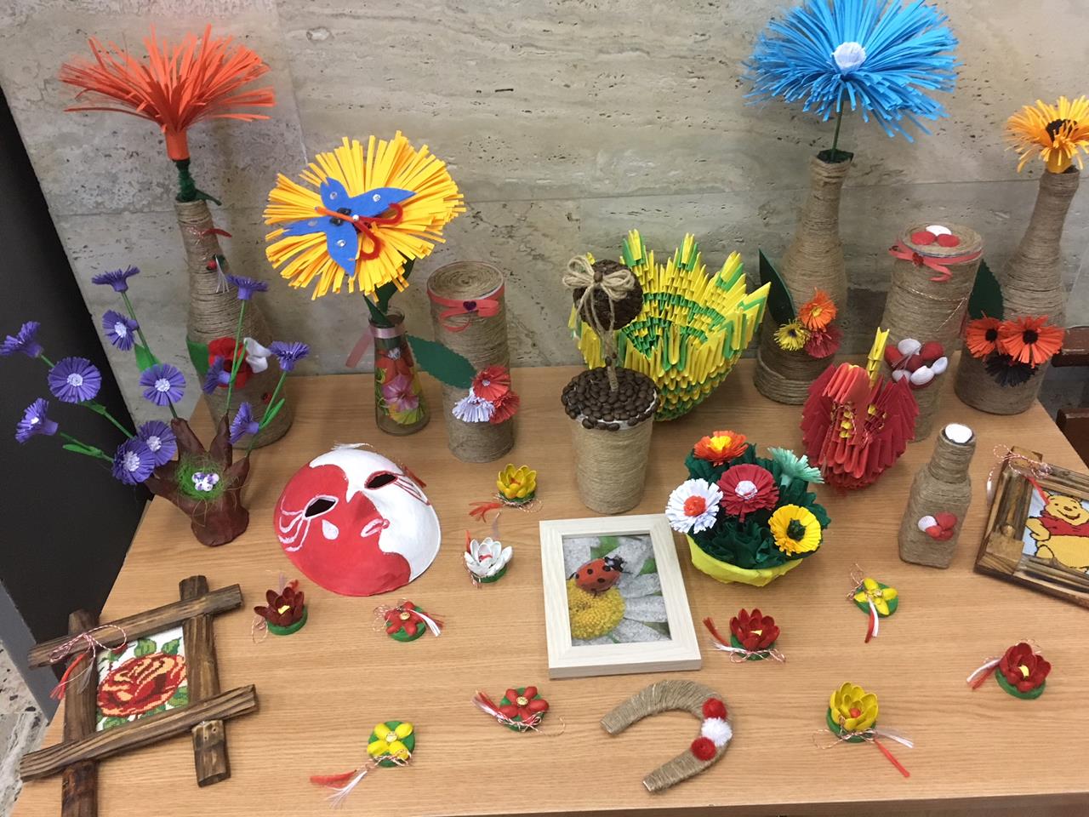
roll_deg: +2.6
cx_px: 544
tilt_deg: -37.2
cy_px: 408
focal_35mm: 29
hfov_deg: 61.7
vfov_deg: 48.2
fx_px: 912
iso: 200
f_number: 2.2
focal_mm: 4.15
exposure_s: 1/20
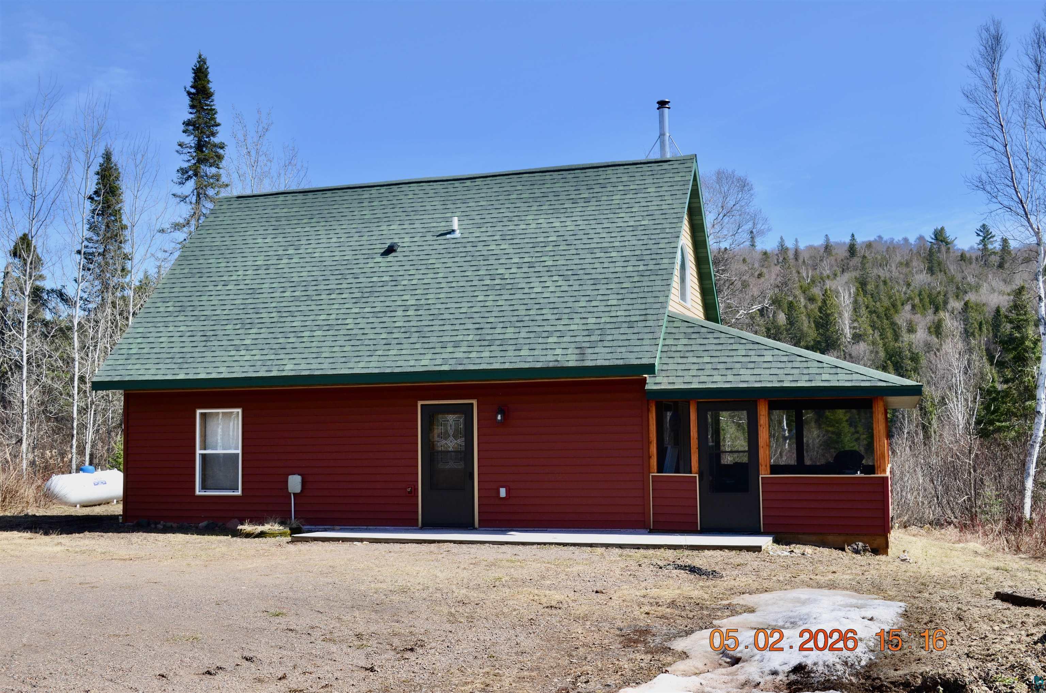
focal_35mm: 39
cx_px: 523
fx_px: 1131
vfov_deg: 34.1
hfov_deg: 49.6
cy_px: 346
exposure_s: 1/250
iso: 125
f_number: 8
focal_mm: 26
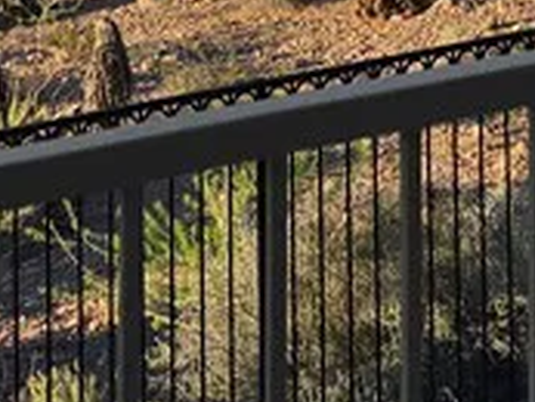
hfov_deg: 14.4
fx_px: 2103
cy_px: -640
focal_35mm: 136
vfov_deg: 9.4
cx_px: 473
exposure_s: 1/2186
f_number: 1.8
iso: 80
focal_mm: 5.4
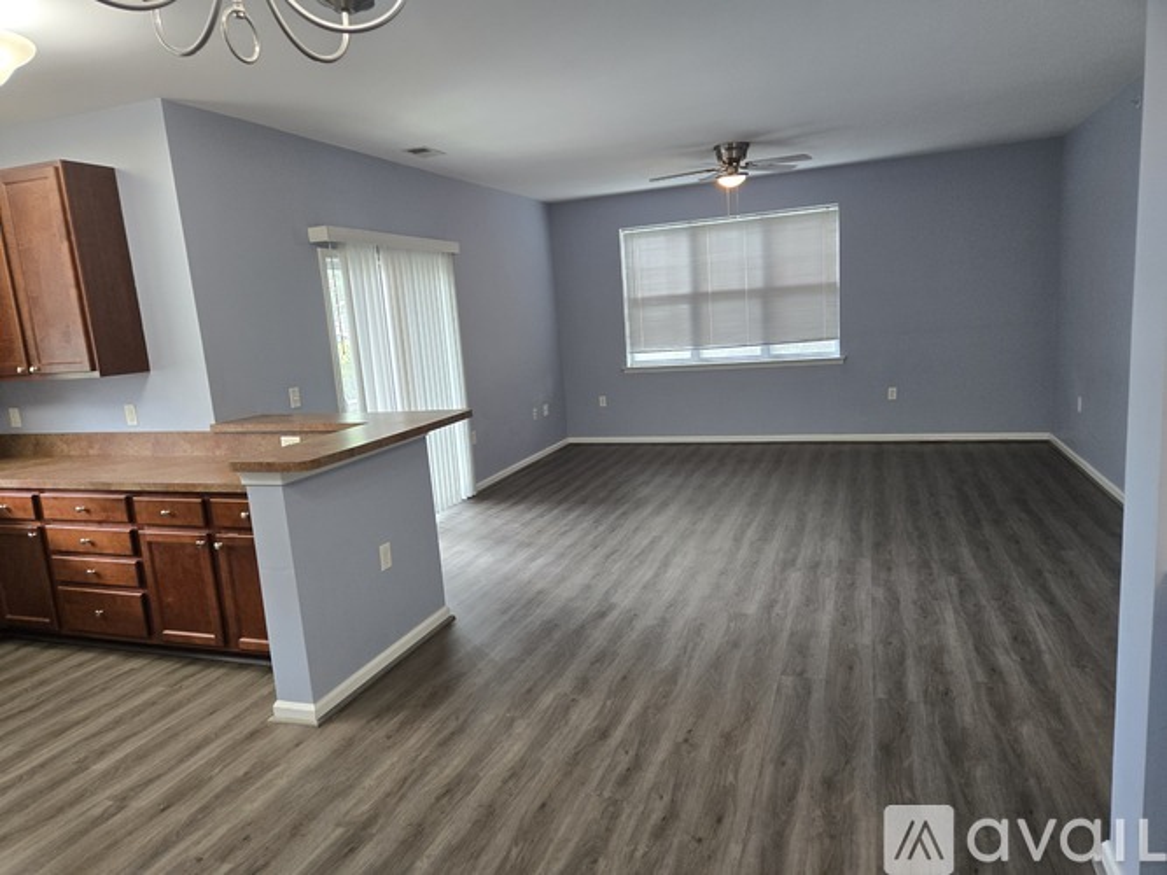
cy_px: 438
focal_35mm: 23
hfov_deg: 73.9
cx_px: 584
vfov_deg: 58.9
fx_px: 775
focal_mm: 5.4
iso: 250
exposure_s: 1/120
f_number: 1.8
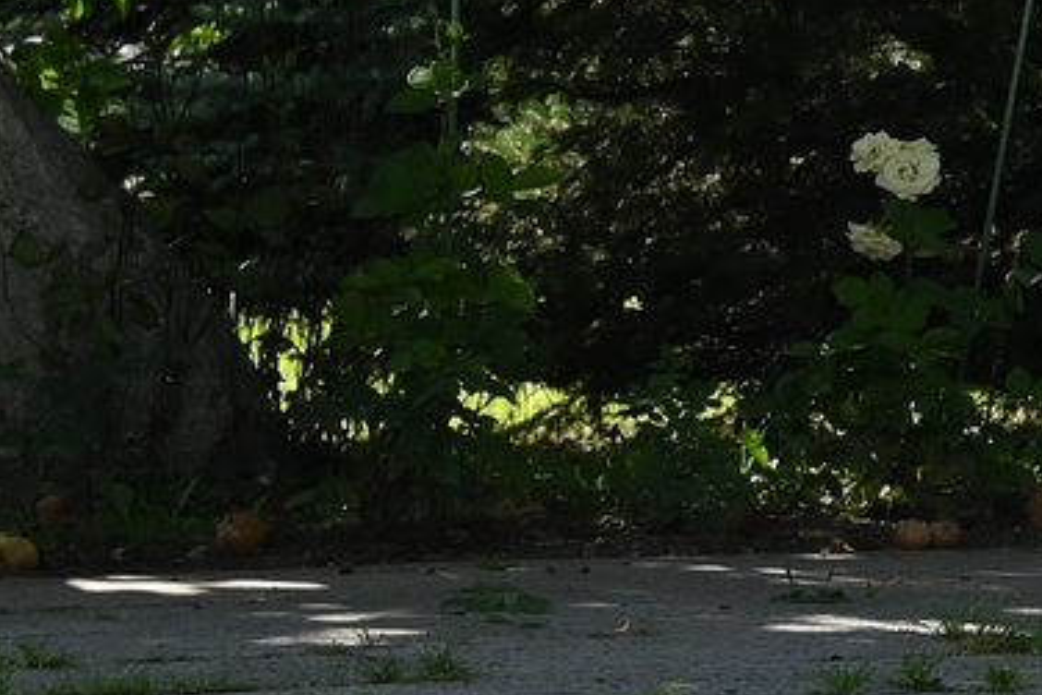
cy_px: -237
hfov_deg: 8.1
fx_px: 6109
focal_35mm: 211
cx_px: 3317
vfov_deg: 6.5
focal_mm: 31
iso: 125
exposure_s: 1/250
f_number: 5.6
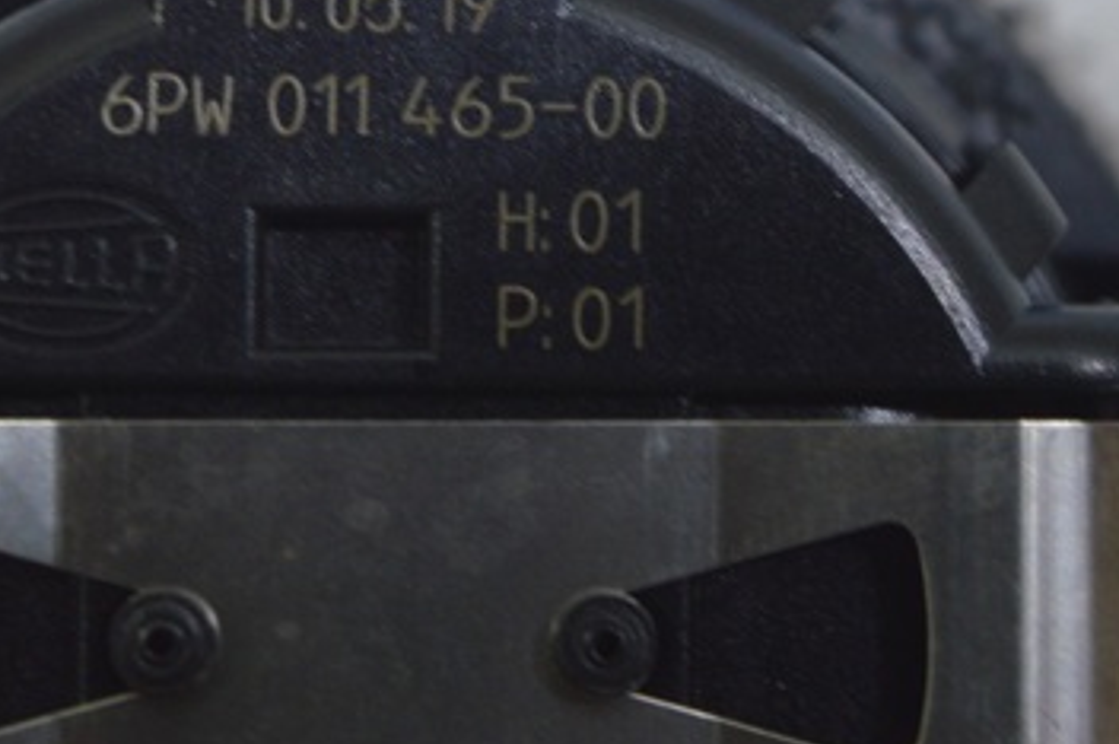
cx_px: 381
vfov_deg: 9.1
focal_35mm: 150
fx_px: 4655
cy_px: 119
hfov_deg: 13.7
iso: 400
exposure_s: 1/25
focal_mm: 55
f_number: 5.6
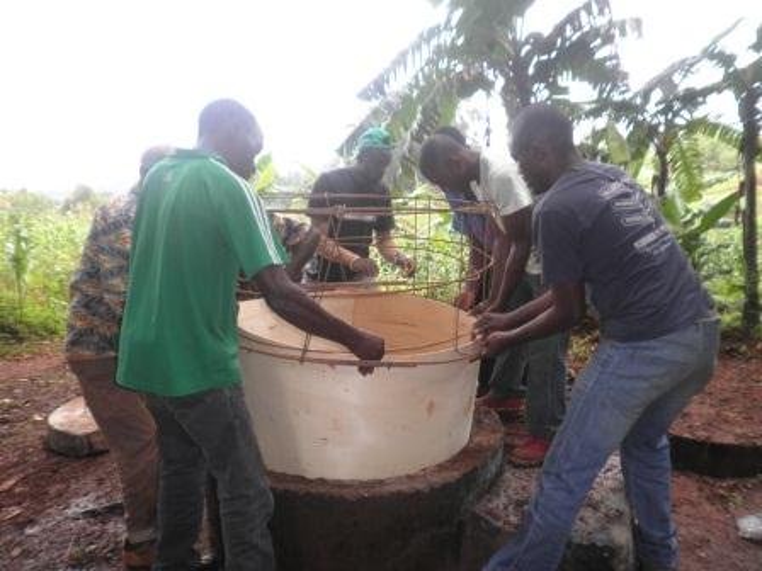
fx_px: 572
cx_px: 381
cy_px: 286
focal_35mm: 26
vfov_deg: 53.1
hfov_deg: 67.3
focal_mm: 4.7
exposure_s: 1/100
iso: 64
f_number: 2.6
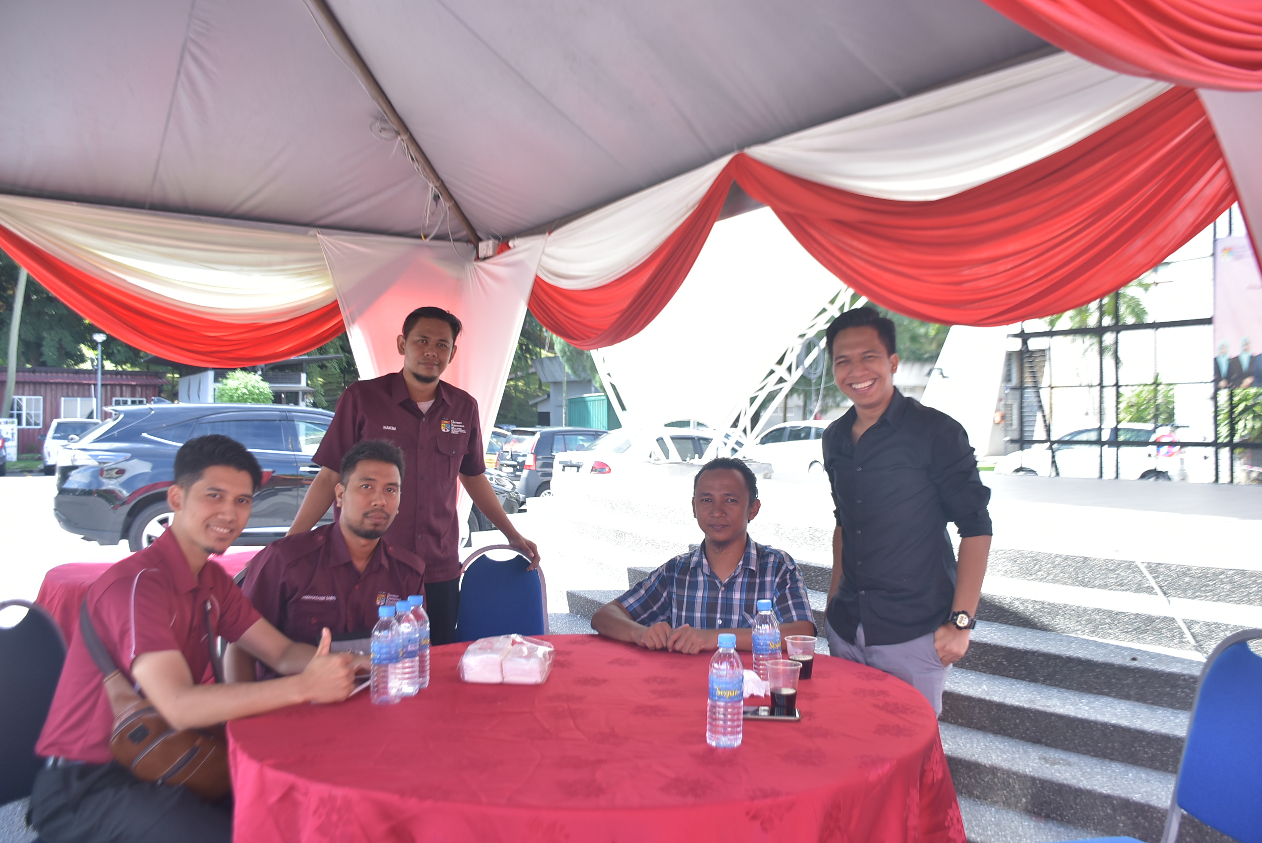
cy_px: 422
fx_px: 1052
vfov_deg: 43.7
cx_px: 631
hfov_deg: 61.9
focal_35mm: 30
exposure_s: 1/160
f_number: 3.5
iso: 160
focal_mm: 20
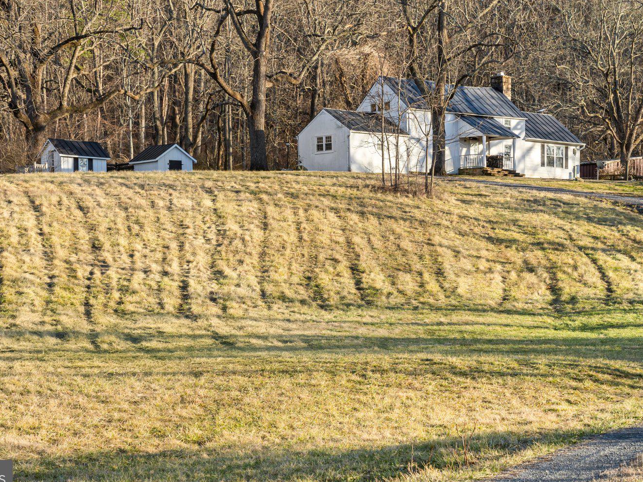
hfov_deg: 19.2
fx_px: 1894
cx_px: 405
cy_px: 161
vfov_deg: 14.5
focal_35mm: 102
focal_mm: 68
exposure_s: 1/125
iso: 250
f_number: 13
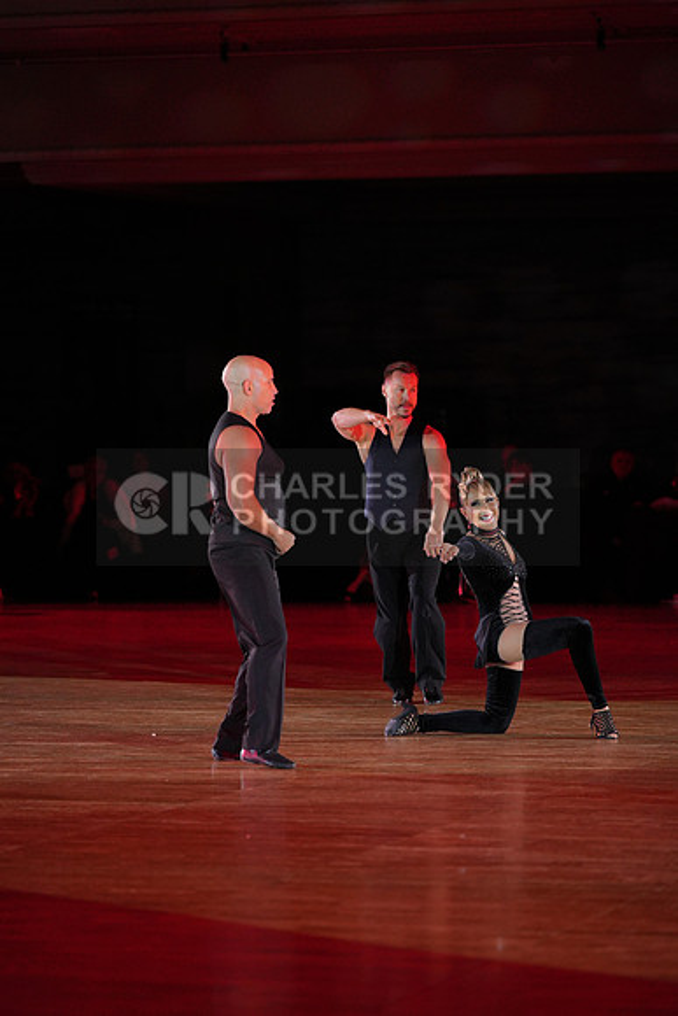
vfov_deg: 14.2
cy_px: 508
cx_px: 339
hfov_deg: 9.5
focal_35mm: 145
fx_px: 4093
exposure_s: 1/1000
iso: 1250
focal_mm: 145
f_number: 2.8
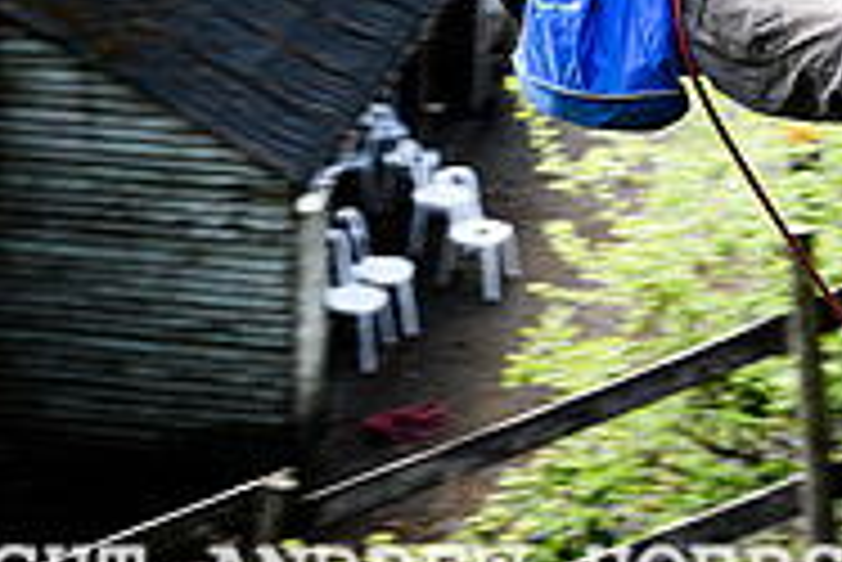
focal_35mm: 90
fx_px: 2107
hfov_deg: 22.5
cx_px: 581
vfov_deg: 14.4
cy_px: -229
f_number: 5.6
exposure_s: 1/100
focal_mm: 29
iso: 160
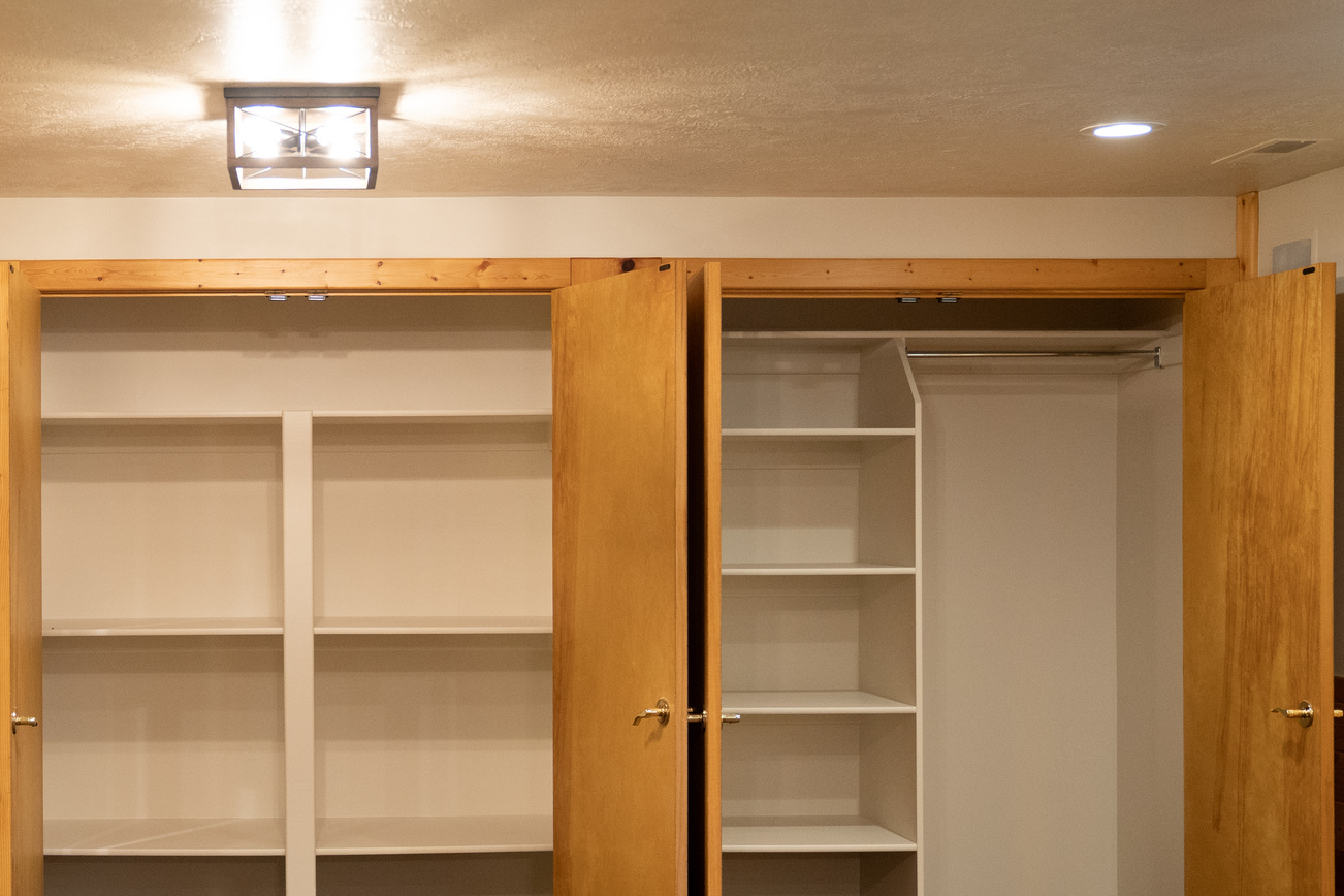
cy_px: 532
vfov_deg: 23.7
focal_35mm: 57
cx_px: 297
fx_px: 2128
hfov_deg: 34.1
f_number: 2.8
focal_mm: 35
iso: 2000
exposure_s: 1/160
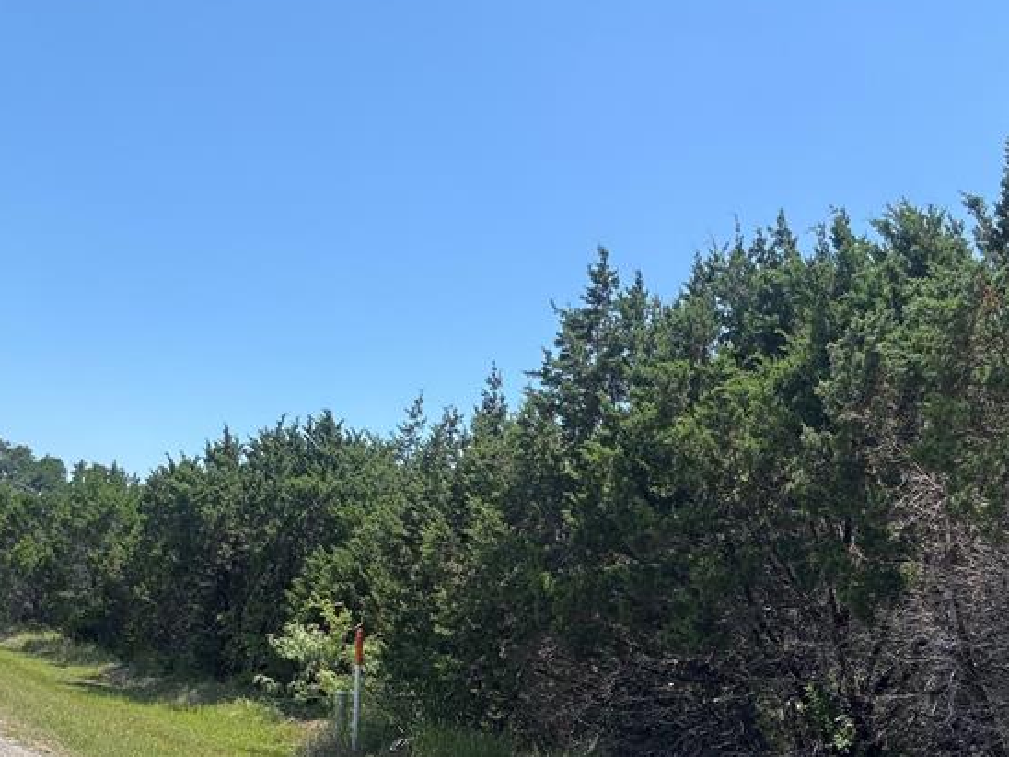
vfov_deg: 31.9
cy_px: 691
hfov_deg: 43.7
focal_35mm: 43
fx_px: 1253
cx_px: 600
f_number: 1.9
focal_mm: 2.69
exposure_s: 1/1038
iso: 25
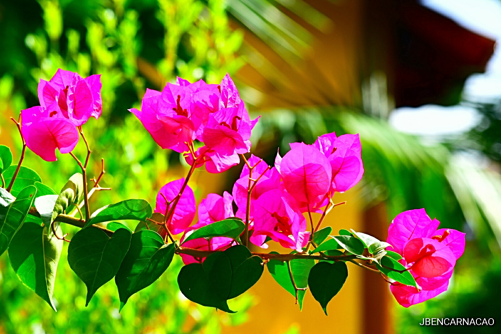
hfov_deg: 11.4
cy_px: 167
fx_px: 2505
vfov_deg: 7.6
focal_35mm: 180
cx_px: 250
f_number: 10
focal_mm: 120
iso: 200
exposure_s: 1/400
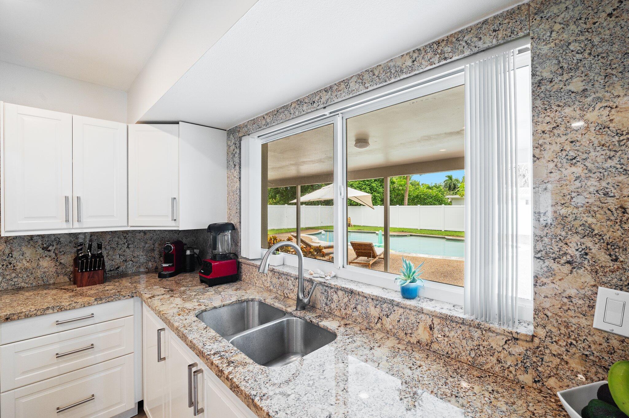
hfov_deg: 96.8
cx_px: 314
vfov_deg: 73.7
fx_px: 279
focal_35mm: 16
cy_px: 209
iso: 200
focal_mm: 16
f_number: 8
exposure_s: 1/25
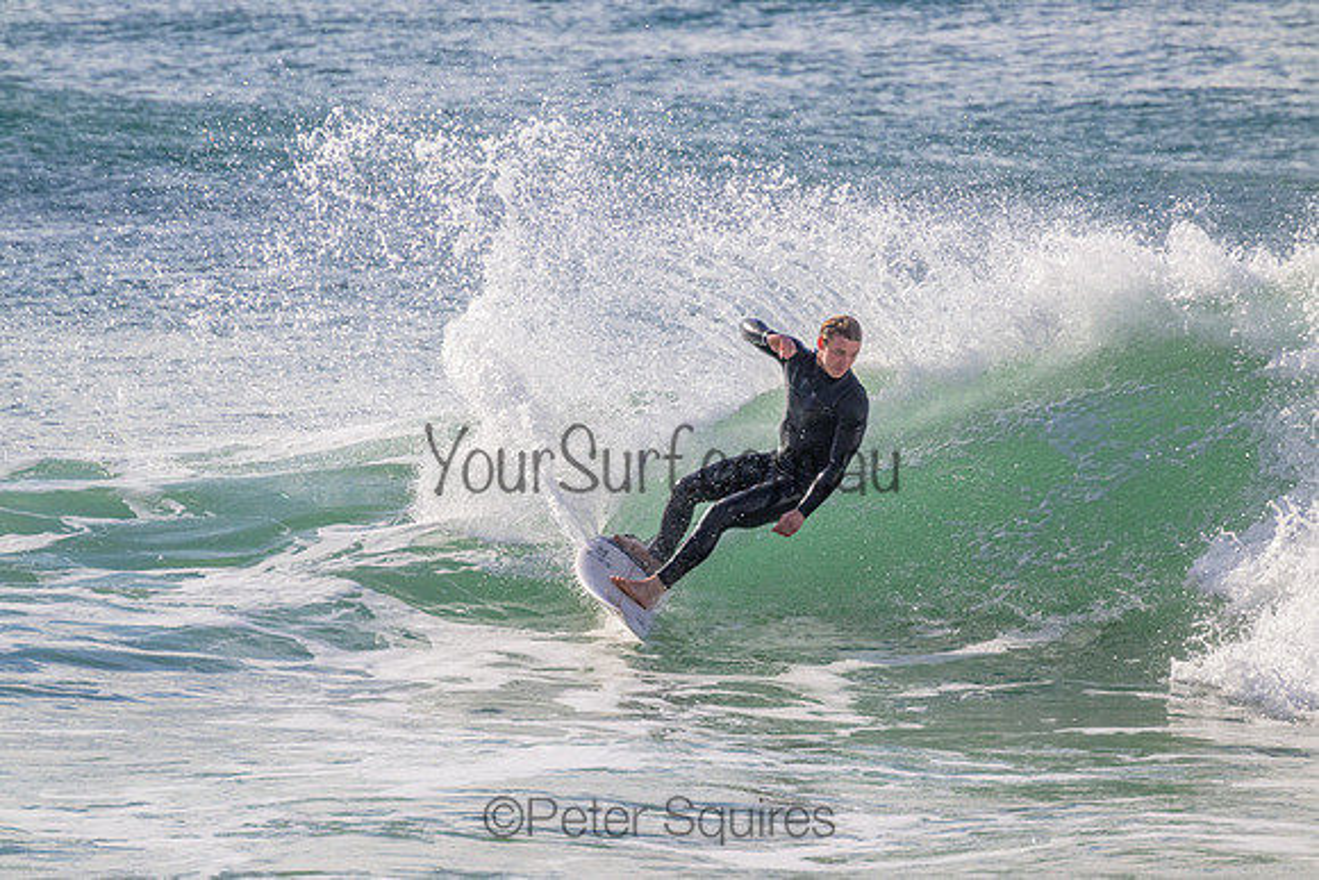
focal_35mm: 800
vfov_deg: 1.7
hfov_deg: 2.6
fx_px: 29317
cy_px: 440
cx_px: 660
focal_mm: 800
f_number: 11
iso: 1100
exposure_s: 1/2000
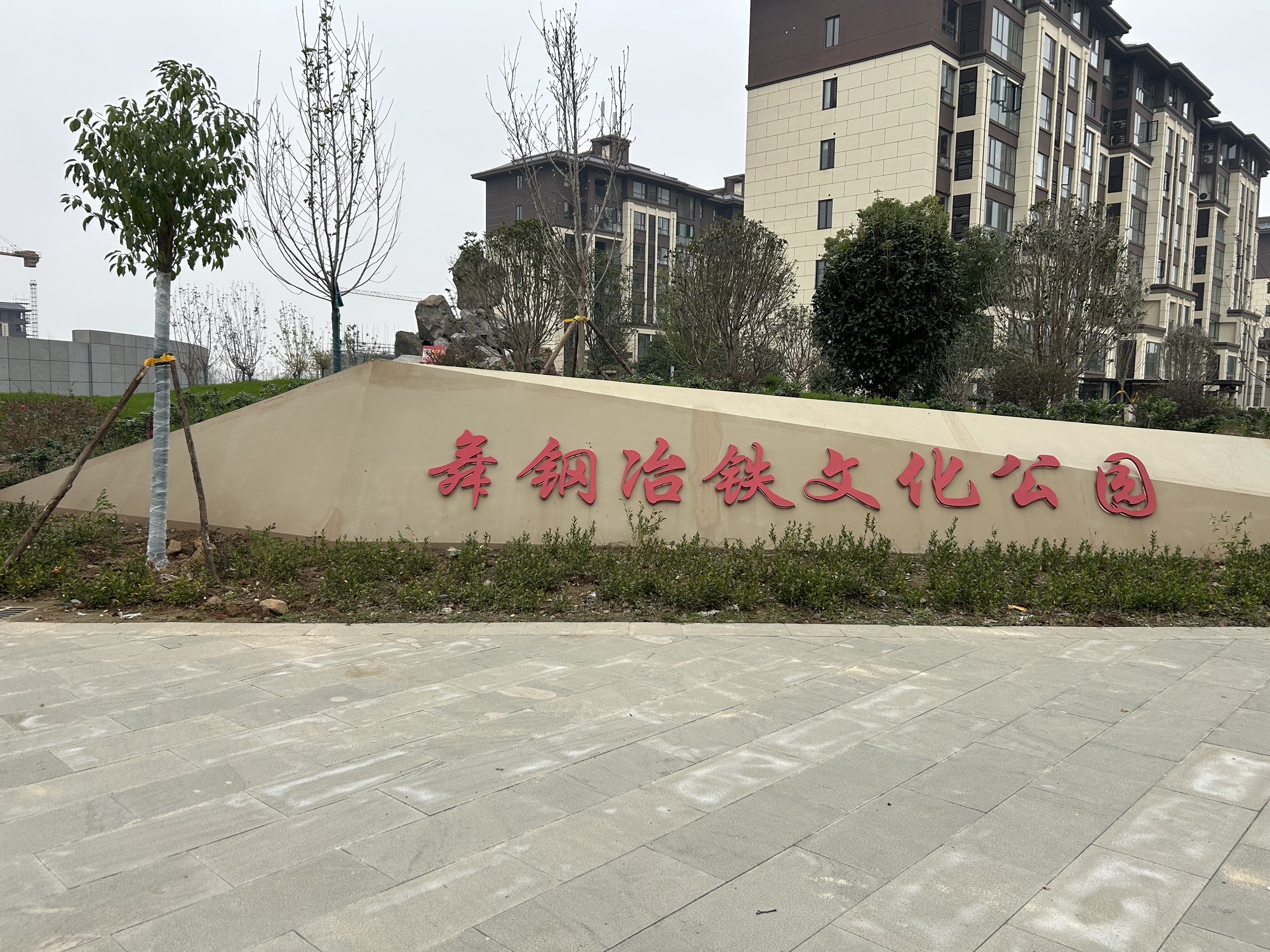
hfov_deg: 67.3
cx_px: 635
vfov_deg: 53.1
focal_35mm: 26
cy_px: 476
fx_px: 954
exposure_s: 1/902
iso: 50
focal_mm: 5.7
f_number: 1.5
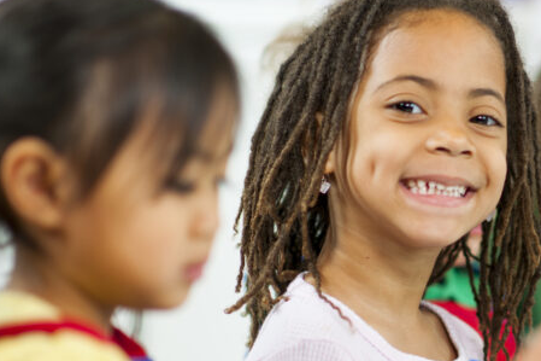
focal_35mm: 194
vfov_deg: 7.1
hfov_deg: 10.5
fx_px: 2914
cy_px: 224
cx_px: 543
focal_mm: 85
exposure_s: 1/200
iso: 100
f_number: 1.8
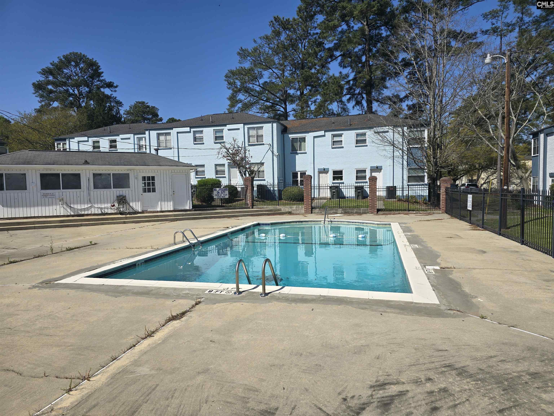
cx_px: 277
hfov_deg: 73.9
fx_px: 368
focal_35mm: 23
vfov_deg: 58.9
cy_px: 208
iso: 12
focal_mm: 6.3
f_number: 1.7
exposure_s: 1/1307
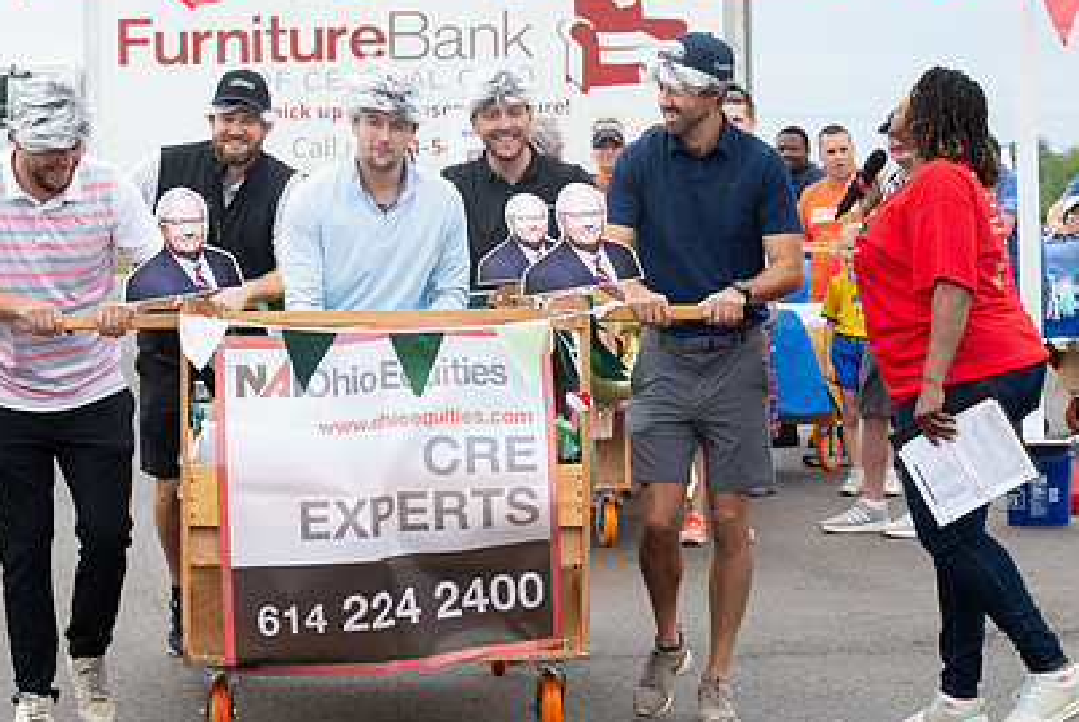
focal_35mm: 160
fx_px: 4801
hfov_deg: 12.8
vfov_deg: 8.6
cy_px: 371
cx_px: 395
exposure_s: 1/160
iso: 640
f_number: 10
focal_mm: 95
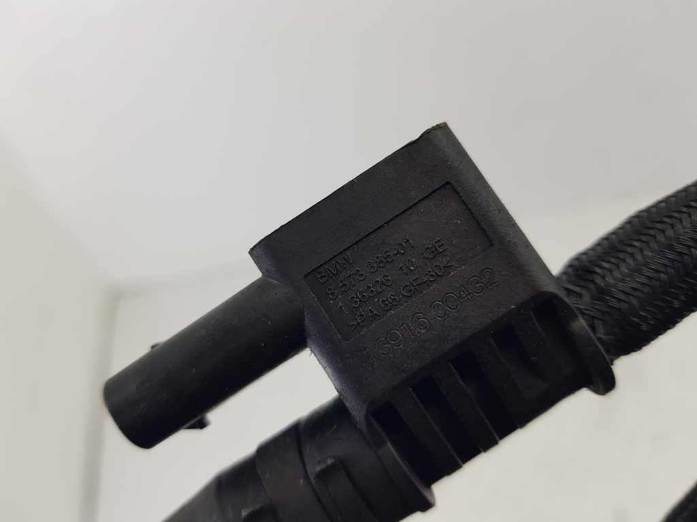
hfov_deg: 67.3
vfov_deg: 53.1
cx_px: 348
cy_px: 261
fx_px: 524
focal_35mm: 26
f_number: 1.7
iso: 50
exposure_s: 1/100
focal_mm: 4.2
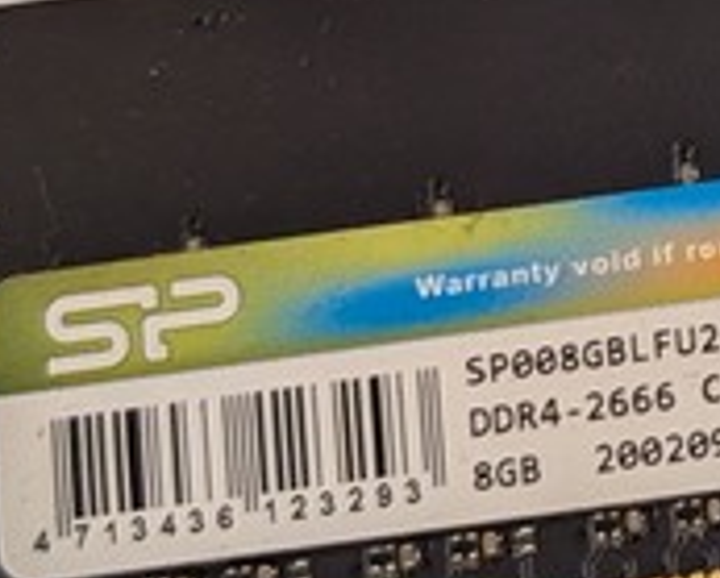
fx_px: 4248
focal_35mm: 199
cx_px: 1244
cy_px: -237
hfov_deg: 9.3
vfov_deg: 7.7
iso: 26
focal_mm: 6.9
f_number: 1.68
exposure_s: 1/24
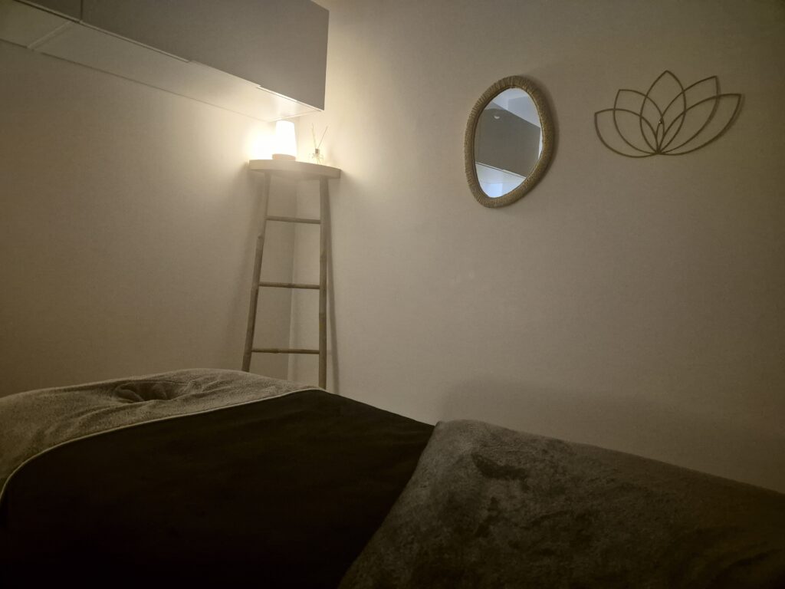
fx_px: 522
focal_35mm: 23
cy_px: 294
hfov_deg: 73.9
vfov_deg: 58.9
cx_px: 392
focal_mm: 5.4
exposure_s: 1/100
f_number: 1.8
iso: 2500
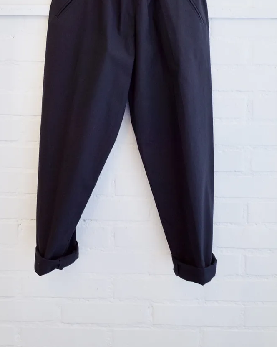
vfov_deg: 46.6
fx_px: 389
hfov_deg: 39.1
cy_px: 98
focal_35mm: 38
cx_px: 128
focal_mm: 18.3
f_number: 2.8
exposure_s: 1/40
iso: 320
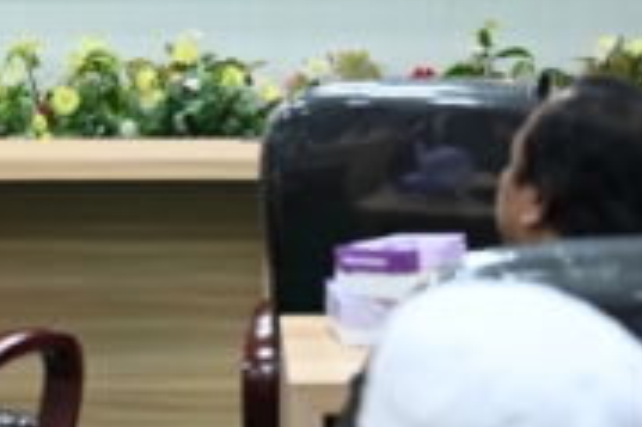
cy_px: -68
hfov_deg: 15.2
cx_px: 197
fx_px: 2405
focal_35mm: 135
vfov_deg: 10.0
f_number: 4
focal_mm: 54
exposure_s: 1/60
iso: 3600
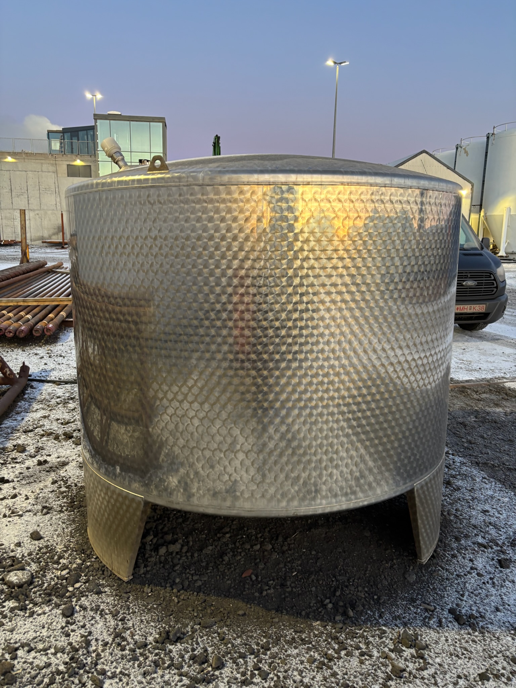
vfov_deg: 67.3
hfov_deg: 53.1
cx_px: 258
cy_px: 344
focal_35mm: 26
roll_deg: -1.6
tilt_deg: -10.8
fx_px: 517
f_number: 1.6
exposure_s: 1/50
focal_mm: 5.96
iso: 125
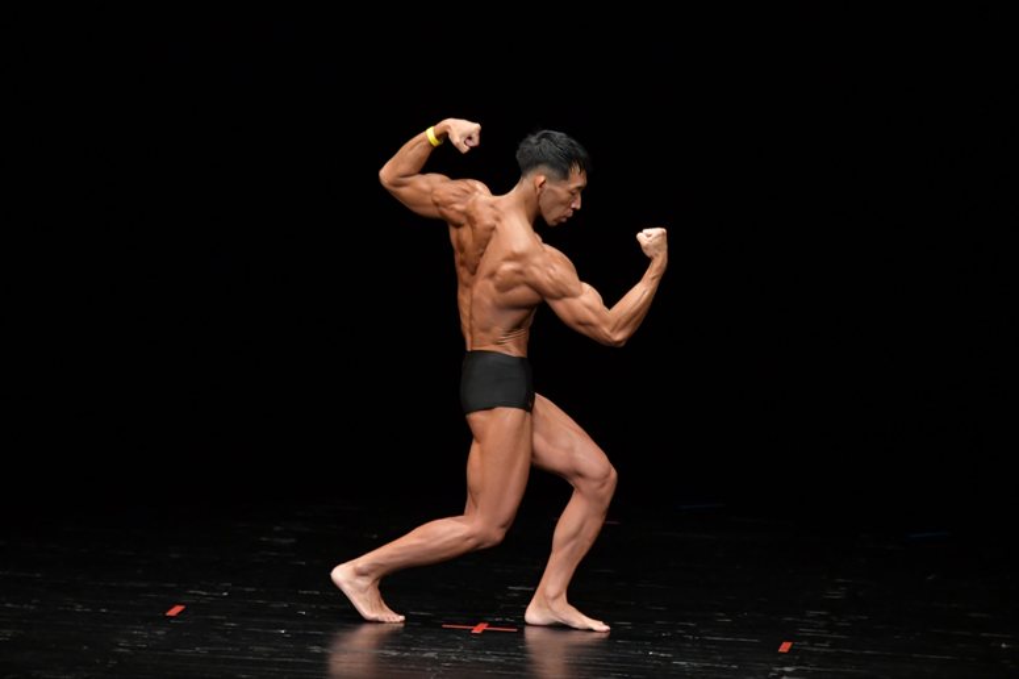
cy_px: 340
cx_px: 510
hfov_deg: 7.2
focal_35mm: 285
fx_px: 8063
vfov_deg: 4.8
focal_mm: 190
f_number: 5.6
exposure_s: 1/400
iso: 3200
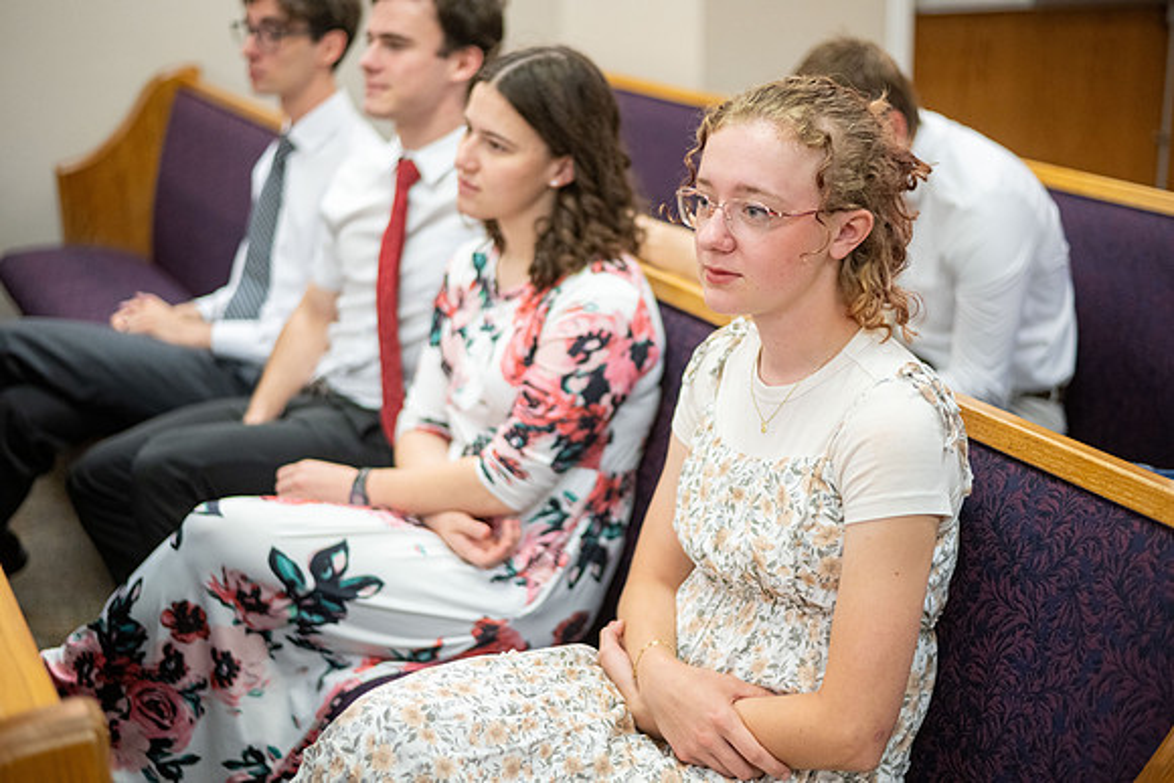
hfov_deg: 39.6
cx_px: 587
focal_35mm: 50
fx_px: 1631
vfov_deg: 27.0
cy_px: 392
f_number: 1.8
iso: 1600
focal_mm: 50
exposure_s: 1/400
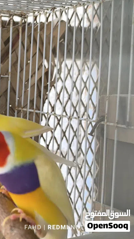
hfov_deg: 17.3
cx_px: -21
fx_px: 423
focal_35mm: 67
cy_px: 120
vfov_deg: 31.4
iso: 160
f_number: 1.65
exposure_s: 1/100
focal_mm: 6.14
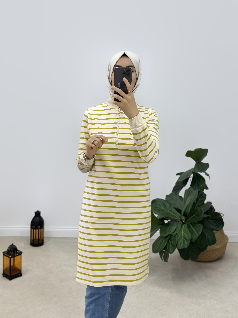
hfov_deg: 30.3
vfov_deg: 39.7
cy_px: 159
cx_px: 119
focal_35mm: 48
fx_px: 440
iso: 80
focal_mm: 6.86
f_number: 1.78
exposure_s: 1/326
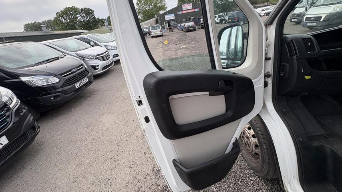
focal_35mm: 16
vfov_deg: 65.9
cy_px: 70
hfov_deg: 99.4
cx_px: 169
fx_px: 145
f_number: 2.2
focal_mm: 2.22
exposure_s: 1/669
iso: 40
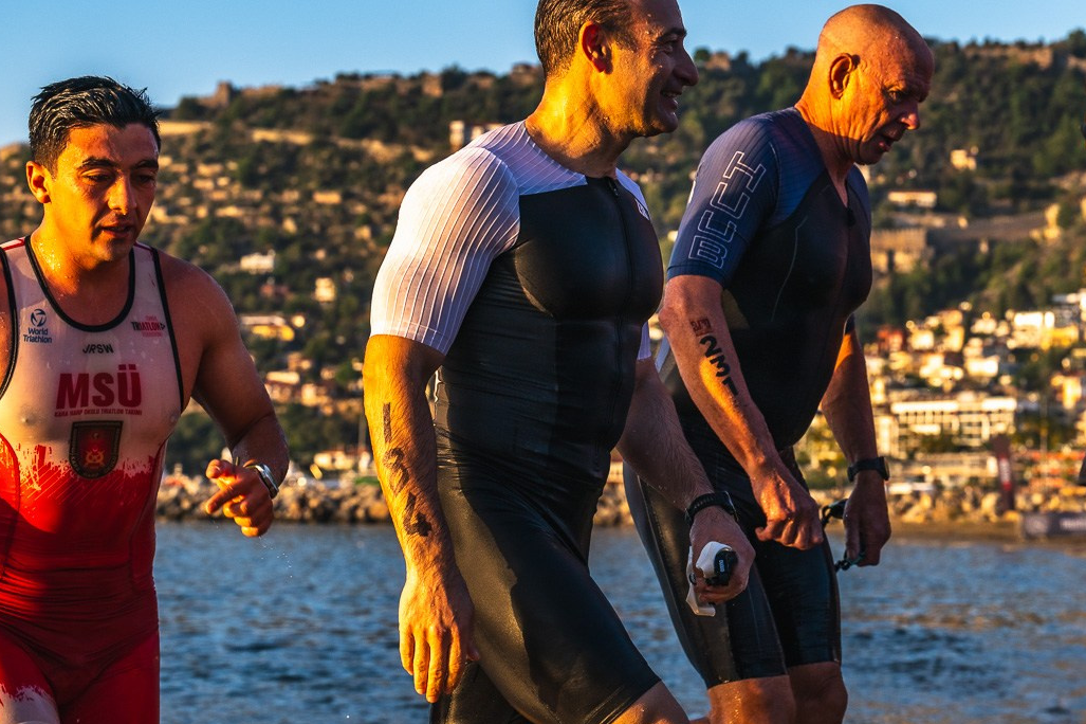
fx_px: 2895
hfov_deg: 21.2
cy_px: 333
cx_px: 665
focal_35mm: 96
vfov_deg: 14.2
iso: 320
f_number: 7.1
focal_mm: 77
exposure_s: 1/800
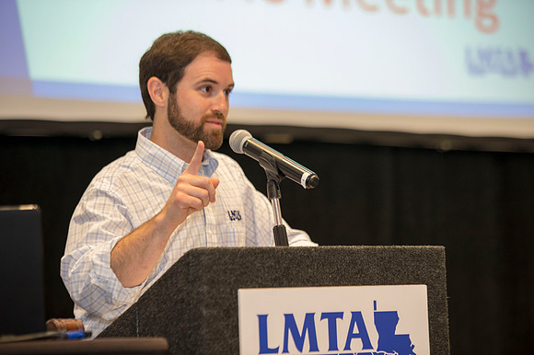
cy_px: 178
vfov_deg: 9.8
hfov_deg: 14.7
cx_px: 267
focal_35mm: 140
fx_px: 2075
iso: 1250
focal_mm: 140
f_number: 2.8
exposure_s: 1/100
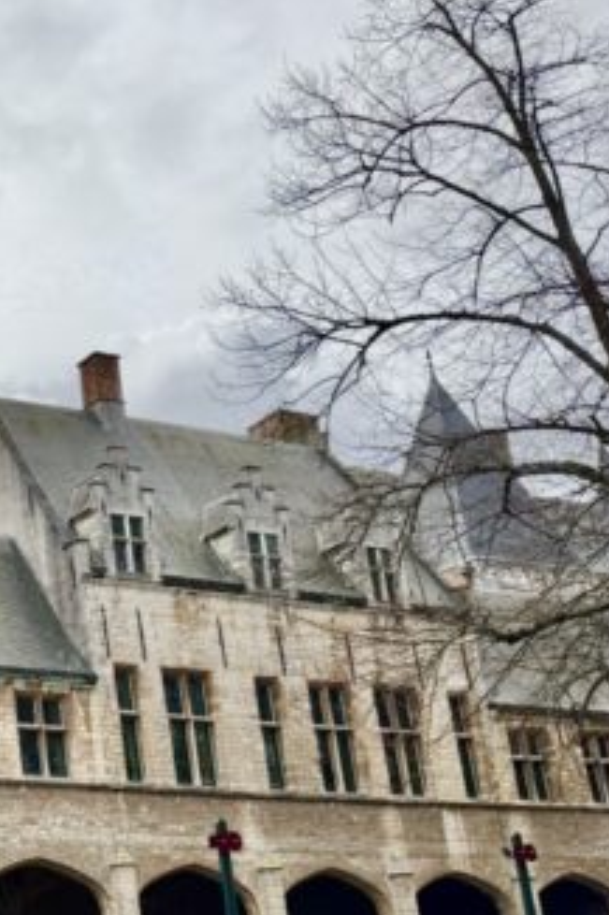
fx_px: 1245
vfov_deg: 40.1
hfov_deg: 22.9
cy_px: 578
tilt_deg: +18.9
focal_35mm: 49
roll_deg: +0.6
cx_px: -275
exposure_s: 1/5319
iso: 100
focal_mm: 6.76
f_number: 1.78
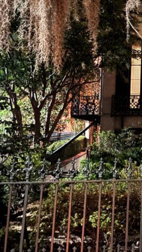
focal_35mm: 62
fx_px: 415
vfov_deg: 32.7
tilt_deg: +10.8
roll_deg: +0.7
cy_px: 43
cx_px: 197
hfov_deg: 17.8
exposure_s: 1/5
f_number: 1.6
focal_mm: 5.96
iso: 1250
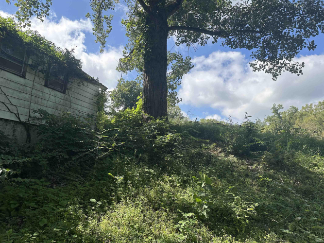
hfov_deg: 71.6
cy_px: 122
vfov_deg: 56.8
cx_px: 162
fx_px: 225
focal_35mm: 24
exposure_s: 1/3597
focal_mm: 6.86
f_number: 1.78
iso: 80
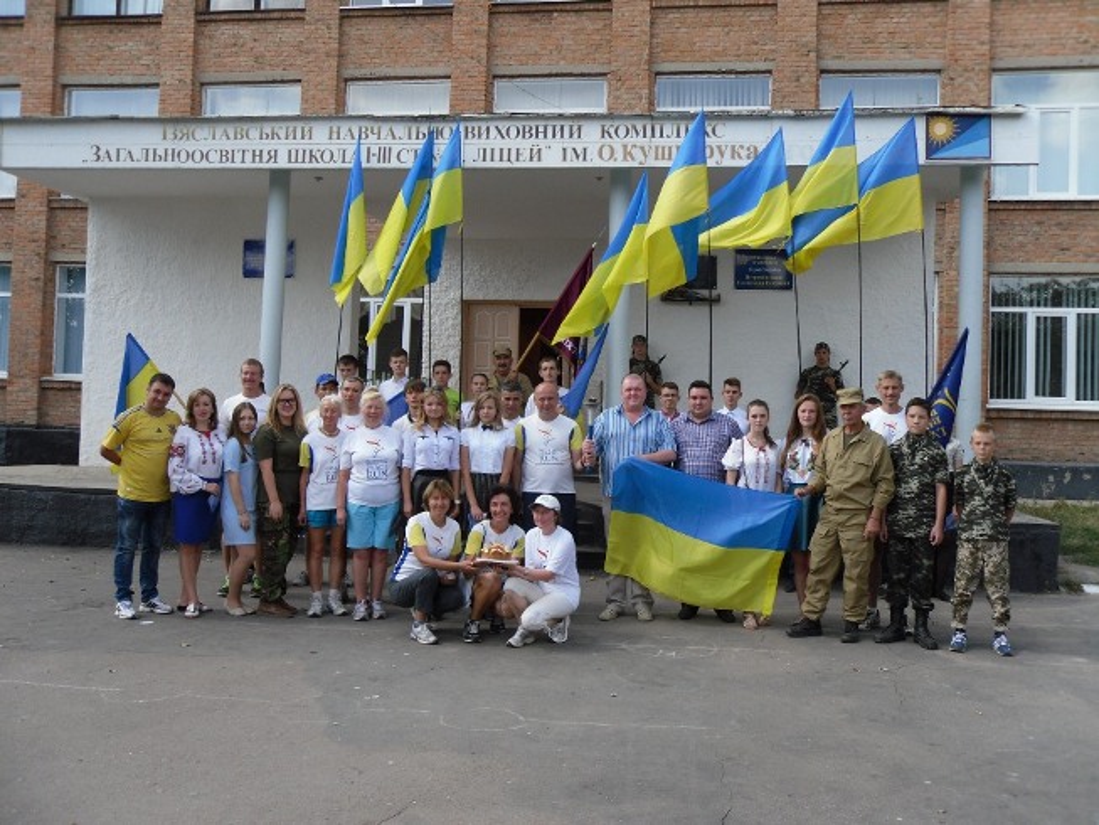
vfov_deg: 40.7
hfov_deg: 52.6
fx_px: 1111
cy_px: 412
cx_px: 550
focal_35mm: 35
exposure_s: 1/346
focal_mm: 6.3
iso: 80
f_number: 3.5
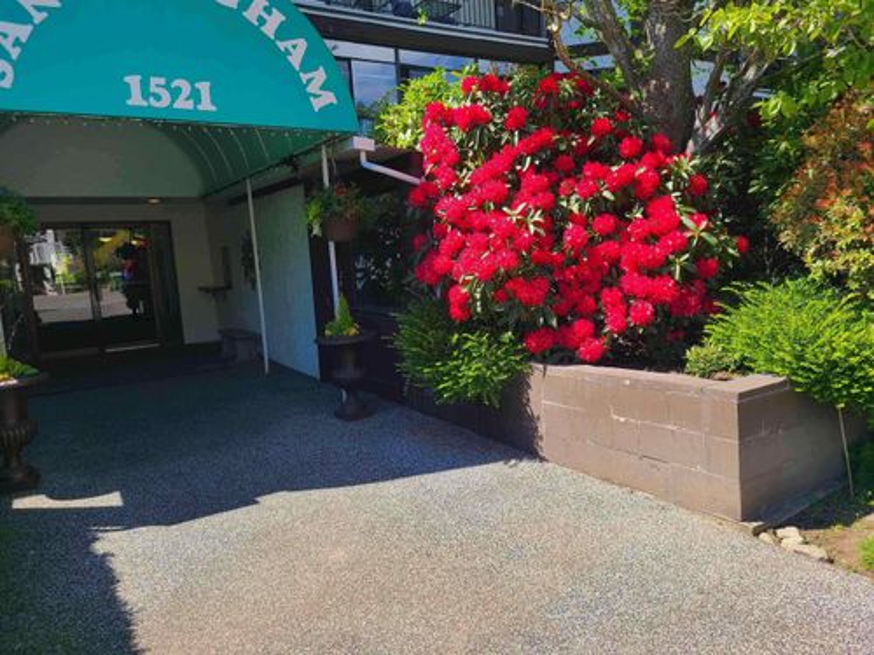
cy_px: 328
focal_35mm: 26
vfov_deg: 53.1
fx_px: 656
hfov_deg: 67.3
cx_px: 437
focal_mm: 5.4
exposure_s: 1/978
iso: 40
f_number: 1.8
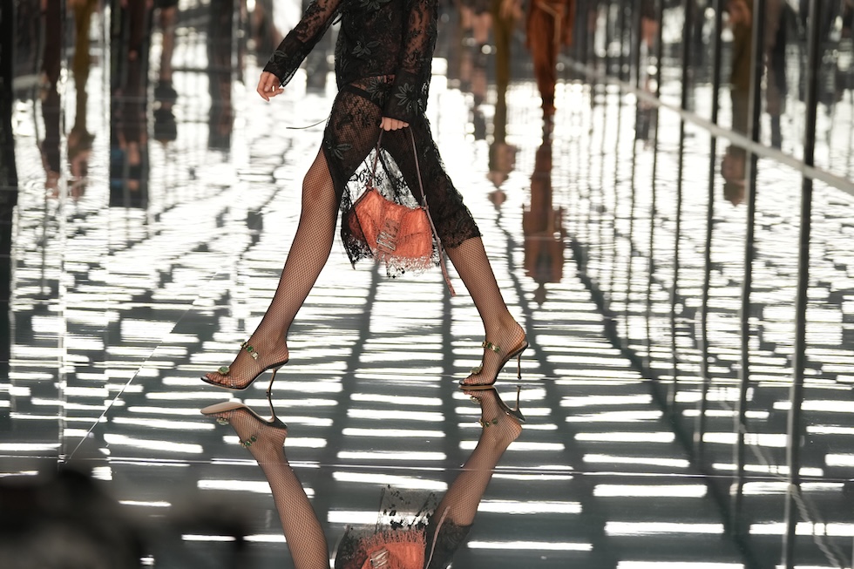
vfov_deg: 16.4
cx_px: 427
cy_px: 284
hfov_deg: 24.5
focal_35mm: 83
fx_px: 1968
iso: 800
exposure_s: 1/640
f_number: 3.2
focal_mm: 83
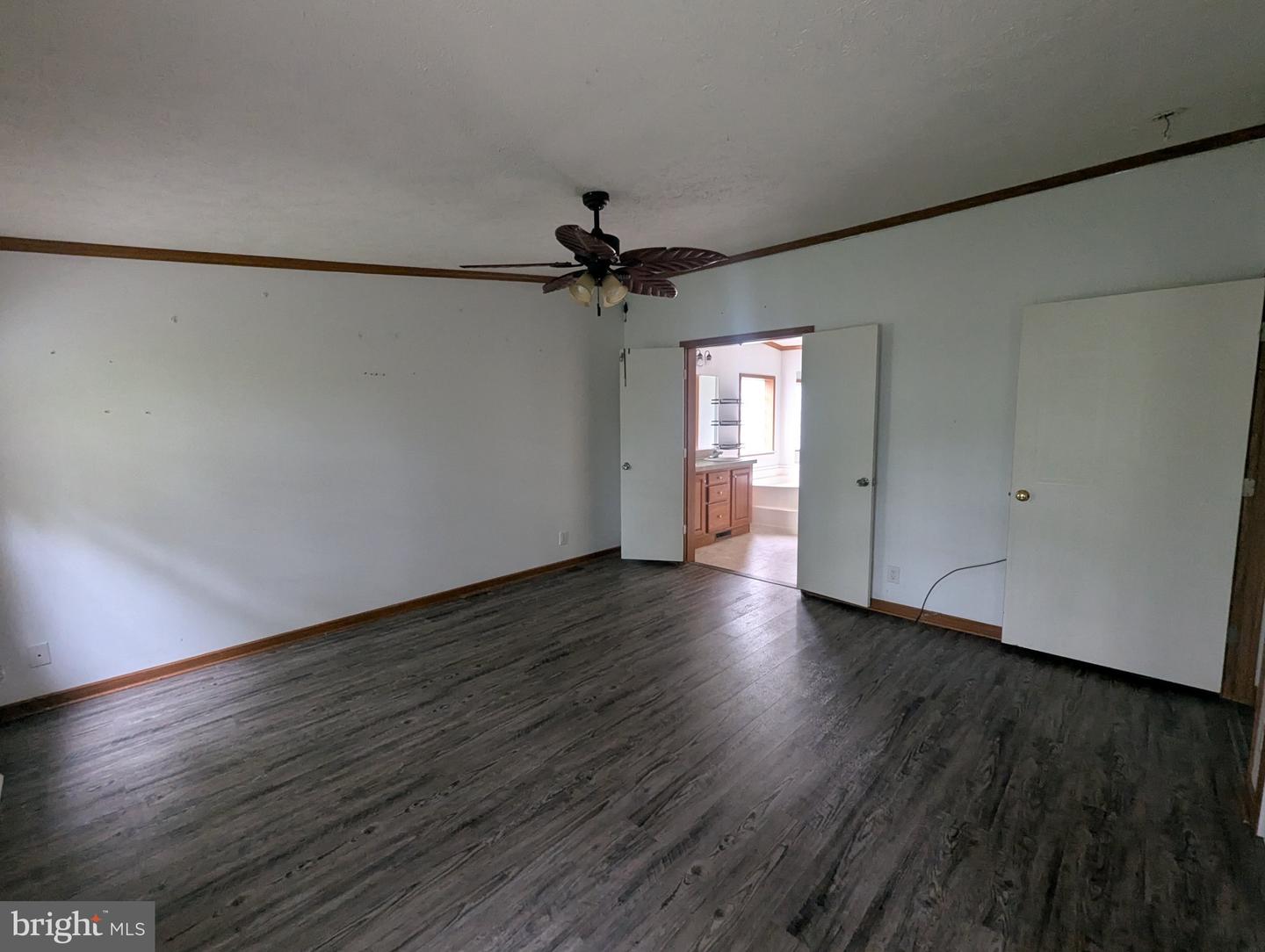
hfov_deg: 106.1
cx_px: 632
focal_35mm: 13
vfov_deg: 90.1
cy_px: 476
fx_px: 476
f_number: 2.2
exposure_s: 1/23.8
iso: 178
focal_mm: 1.95
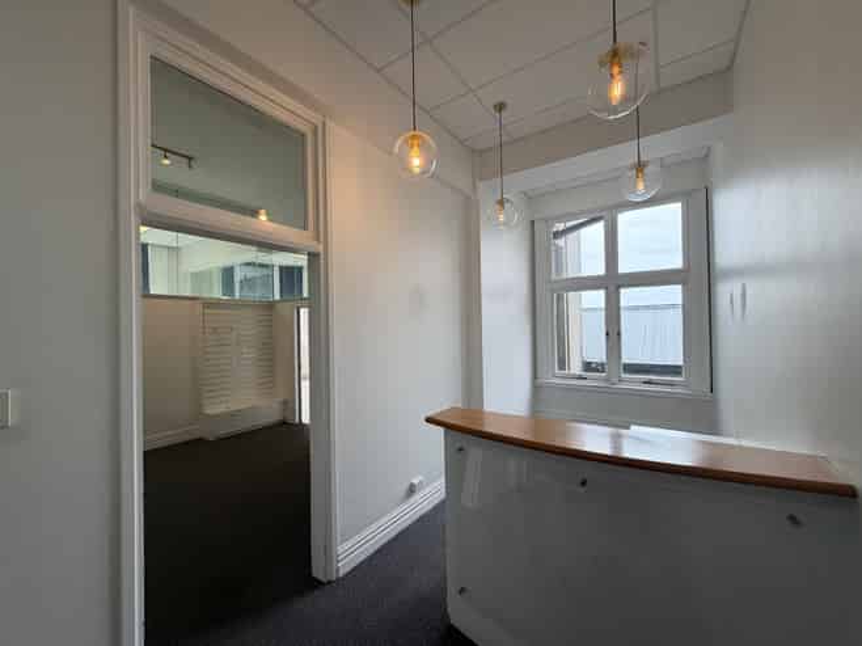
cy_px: 323
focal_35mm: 14
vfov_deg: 85.6
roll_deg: +0.9
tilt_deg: +0.2
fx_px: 348
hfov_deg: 102.1
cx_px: 431
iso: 80
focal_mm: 2.22
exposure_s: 1/100
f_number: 2.2
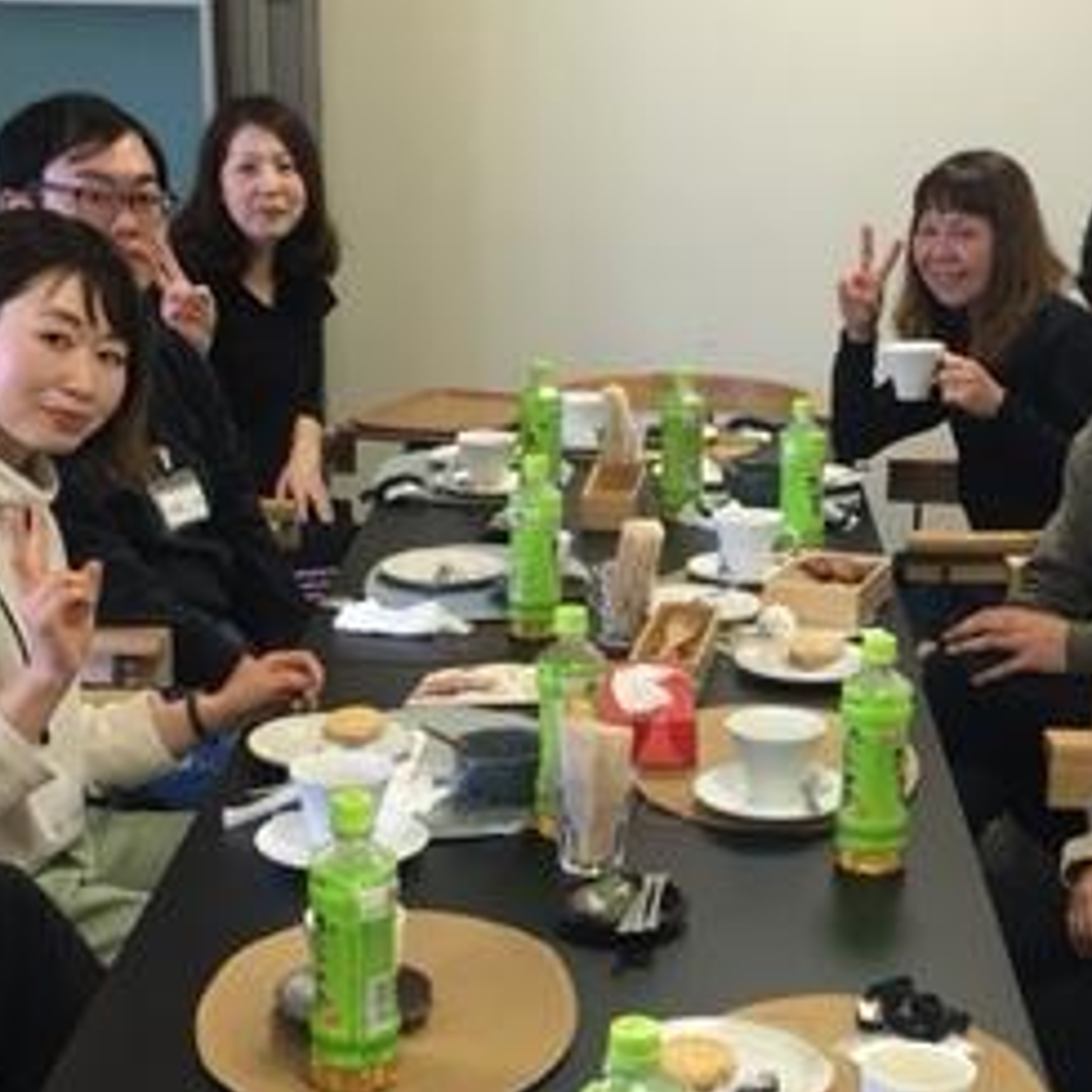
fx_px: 2391
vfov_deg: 25.7
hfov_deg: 25.6
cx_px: 682
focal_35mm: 67
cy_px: 673
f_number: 2.2
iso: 64
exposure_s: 1/30
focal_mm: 4.2
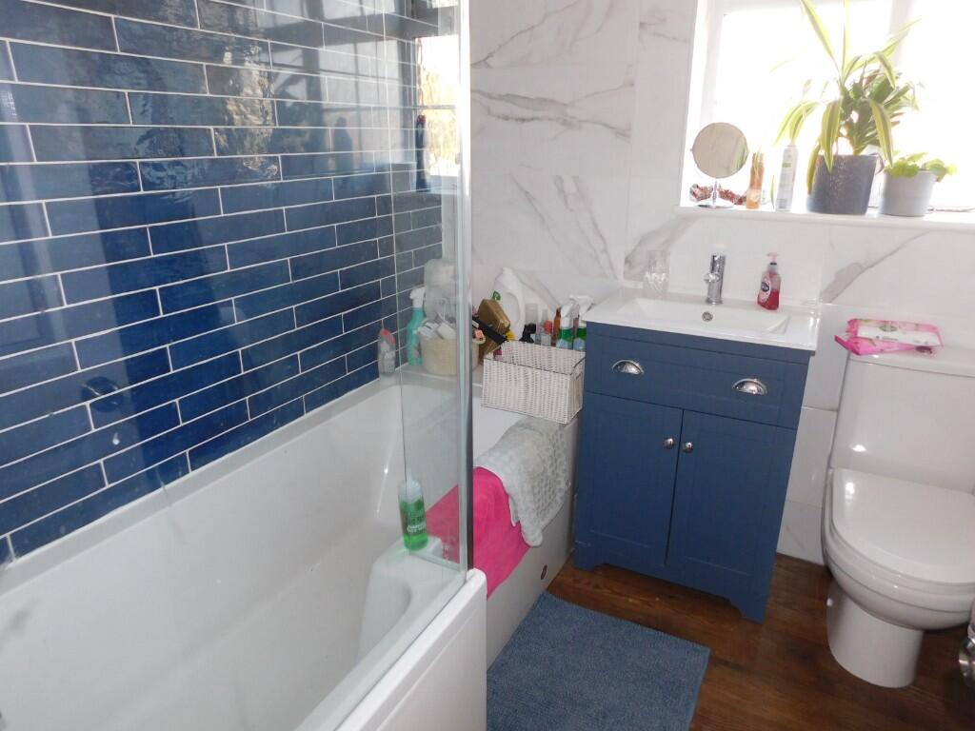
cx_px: 488
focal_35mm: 23
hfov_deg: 73.9
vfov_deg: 58.9
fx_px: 648
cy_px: 366
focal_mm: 4
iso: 200
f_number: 3
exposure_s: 1/30
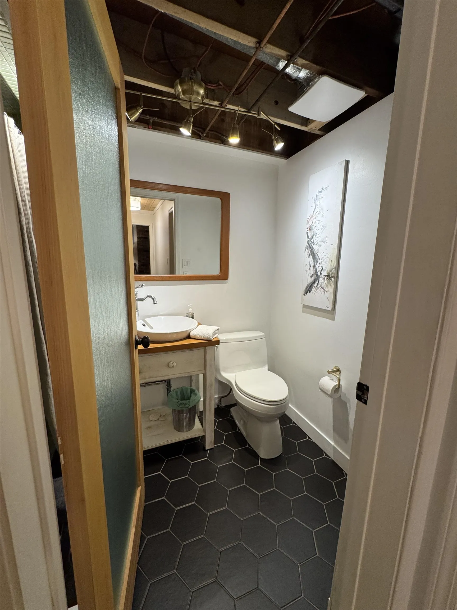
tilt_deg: -8.6
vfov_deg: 102.1
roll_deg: -1.1
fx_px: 246
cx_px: 228
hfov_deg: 85.7
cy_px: 305
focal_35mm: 14
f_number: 2.2
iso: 200
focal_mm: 2.22
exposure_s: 1/120
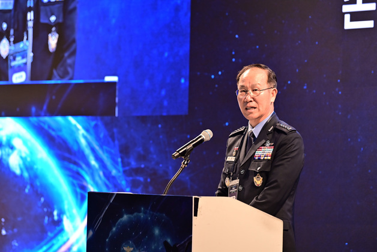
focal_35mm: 200
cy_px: 126
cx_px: 188
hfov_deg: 10.3
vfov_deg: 6.9
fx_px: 2095
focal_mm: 200
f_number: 4
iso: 500
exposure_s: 1/60
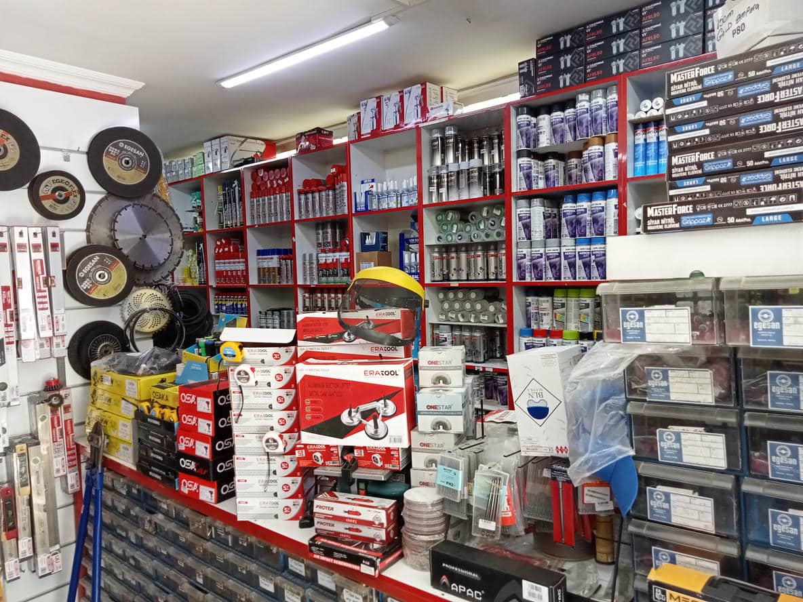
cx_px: 402
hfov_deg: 63.4
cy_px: 301
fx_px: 650
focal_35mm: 28
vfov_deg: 49.7
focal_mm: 3.46
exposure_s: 1/33.3
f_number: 2.2
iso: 132
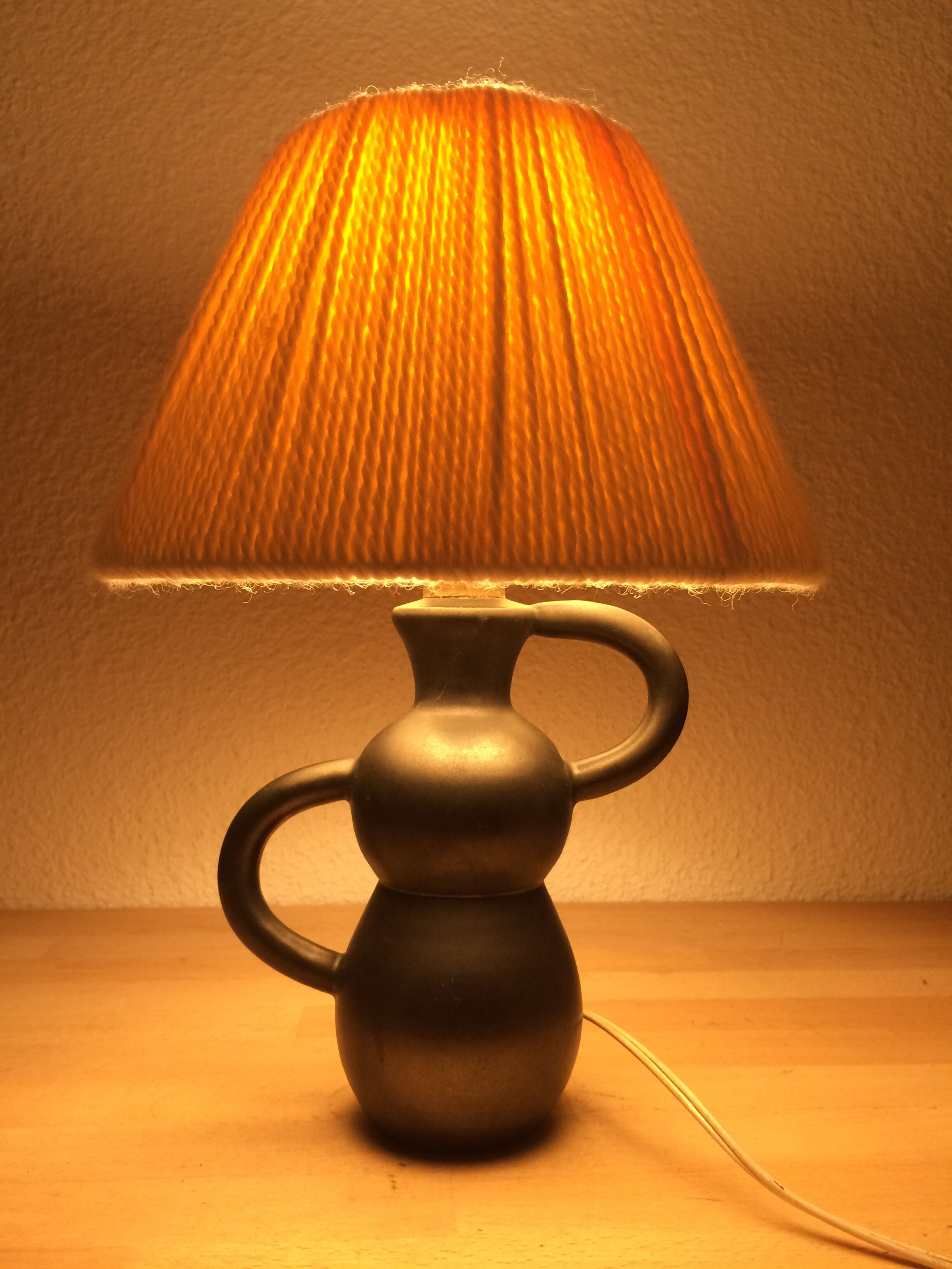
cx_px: 476
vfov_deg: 61.7
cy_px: 634
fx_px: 1063
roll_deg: +0.4
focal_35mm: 29
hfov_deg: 48.2
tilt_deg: -0.6
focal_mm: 4.15
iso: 80
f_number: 2.2
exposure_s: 1/33
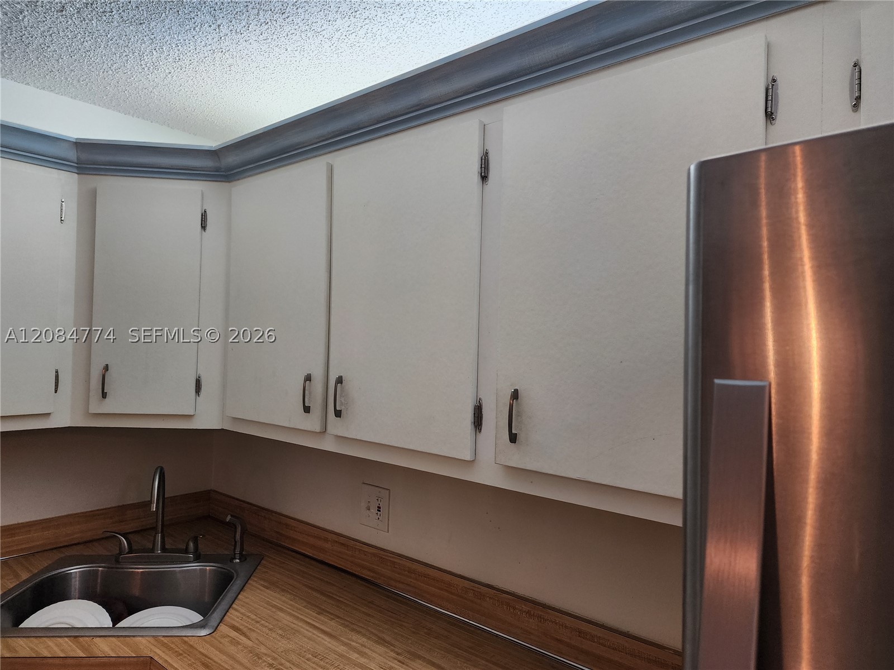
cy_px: 335
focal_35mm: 23
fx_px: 594
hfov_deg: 73.9
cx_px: 447
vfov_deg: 58.9
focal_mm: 6.4
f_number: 1.8
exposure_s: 1/120
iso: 100
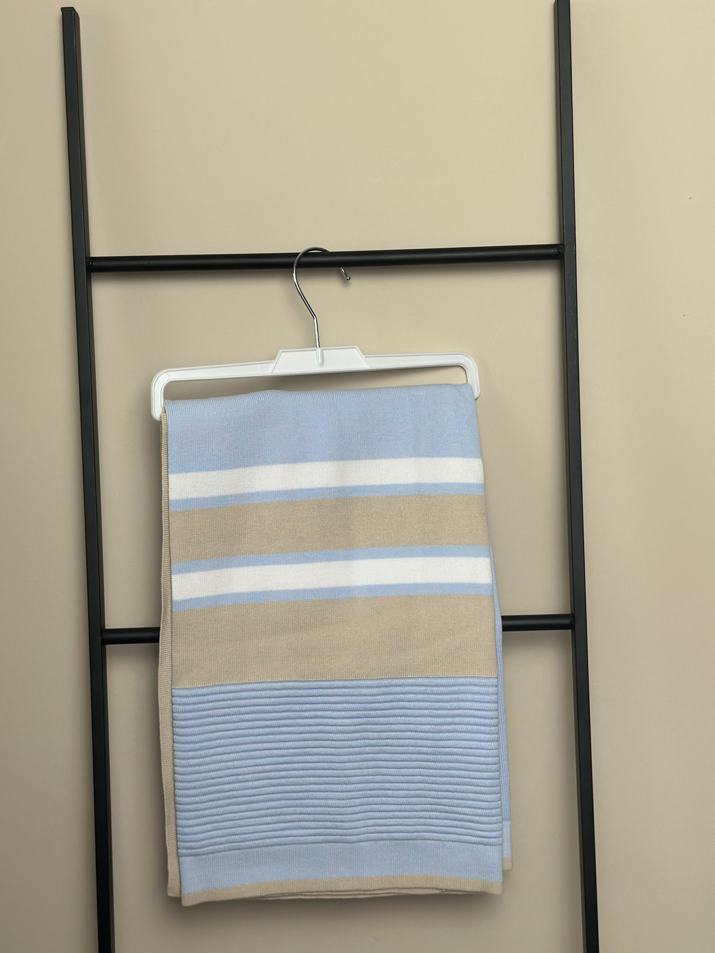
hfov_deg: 30.3
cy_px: 476
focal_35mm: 48
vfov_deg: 39.7
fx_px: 1322
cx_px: 358
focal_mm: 6.86
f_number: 1.78
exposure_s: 1/121
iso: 80
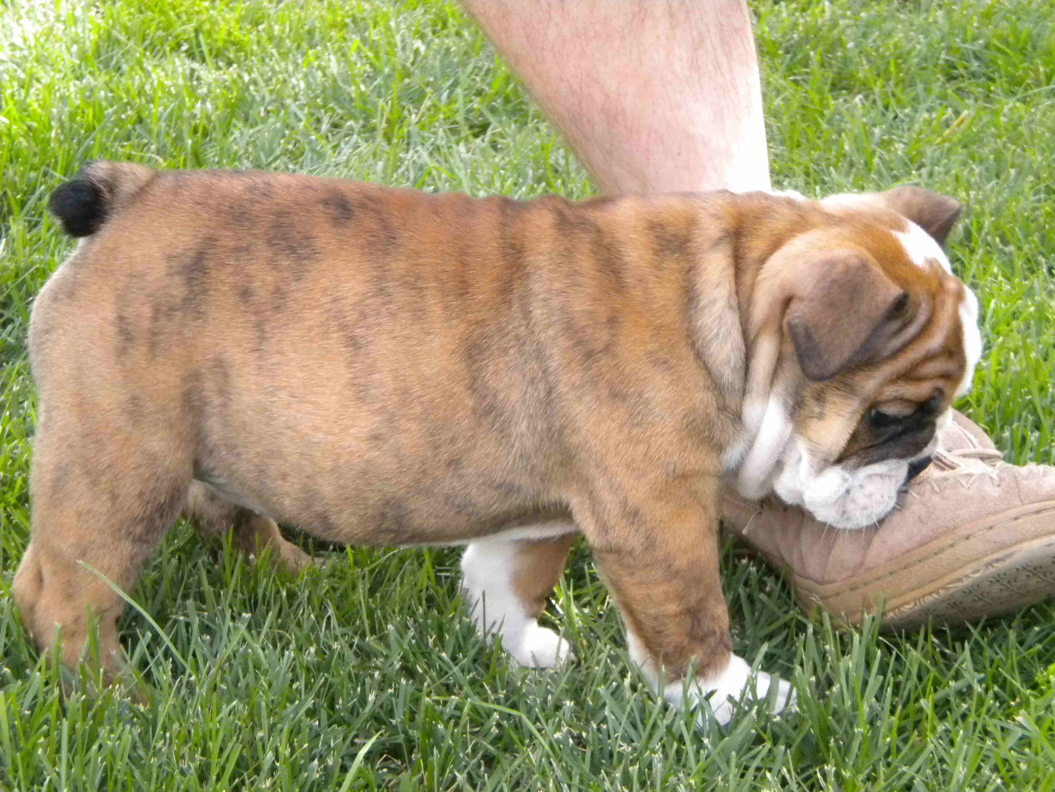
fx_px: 3200
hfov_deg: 18.7
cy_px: 396
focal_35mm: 105
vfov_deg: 14.1
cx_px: 528
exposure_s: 1/276
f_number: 5.9
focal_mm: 18.9
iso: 400
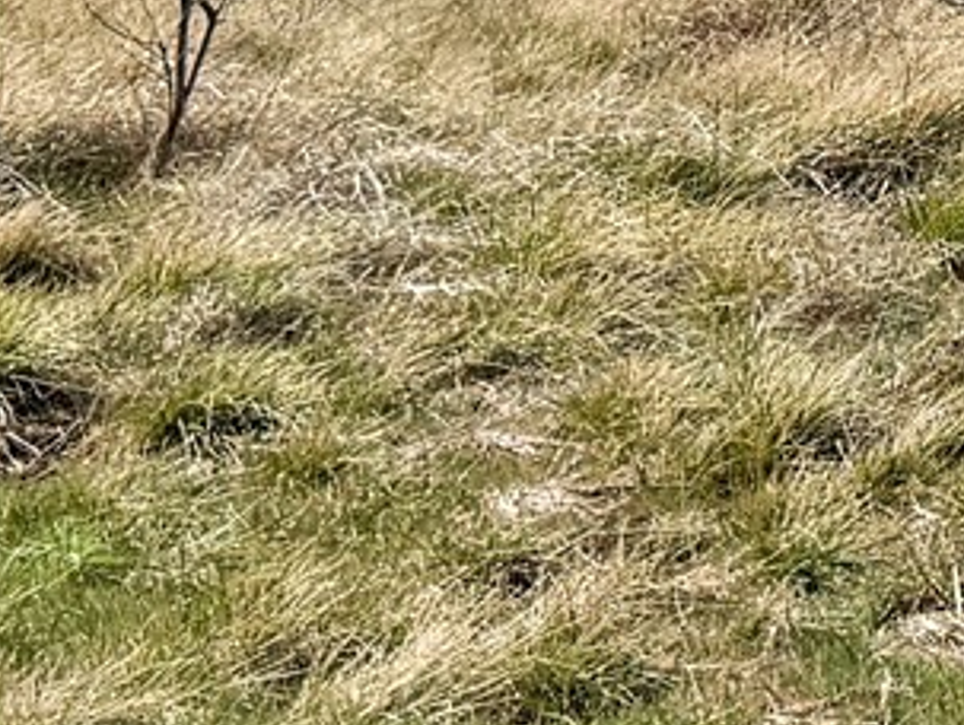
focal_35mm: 162
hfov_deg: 10.9
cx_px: 2049
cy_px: -114
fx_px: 4517
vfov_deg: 9.1
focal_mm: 6.76
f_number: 1.8
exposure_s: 1/6400
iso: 80
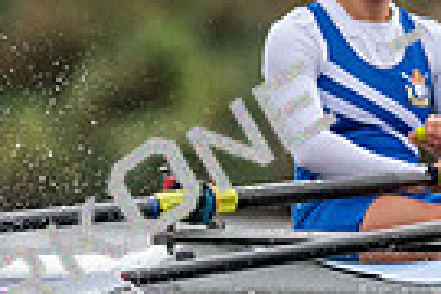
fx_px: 31505
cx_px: 882
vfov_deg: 0.5
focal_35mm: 2572
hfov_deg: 0.8
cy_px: 24
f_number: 4
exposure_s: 1/2500
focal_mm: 600
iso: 4500
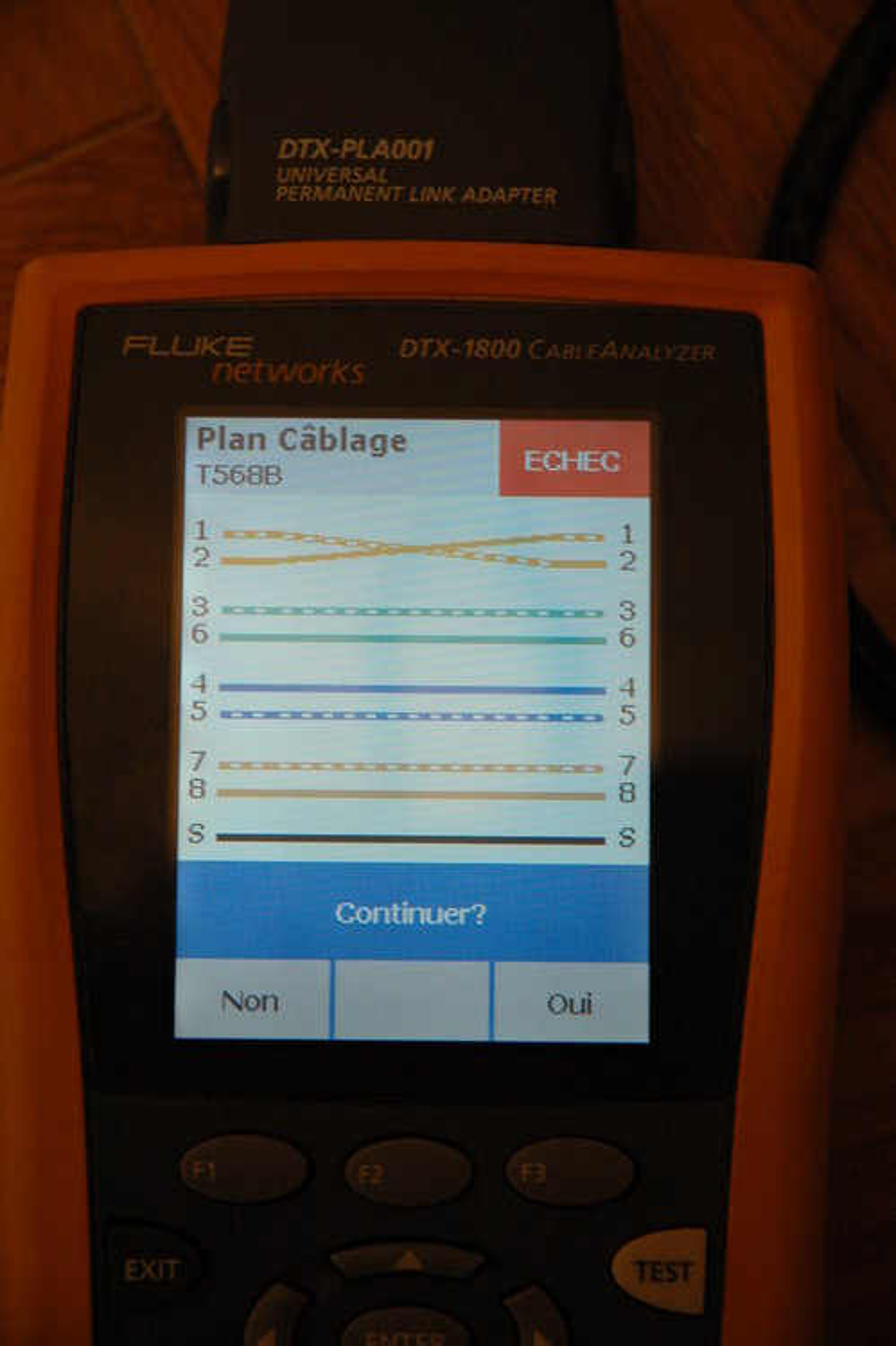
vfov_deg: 19.5
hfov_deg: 13.0
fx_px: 3925
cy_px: 673
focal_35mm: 105
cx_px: 448
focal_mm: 70
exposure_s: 1/50
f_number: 4.5
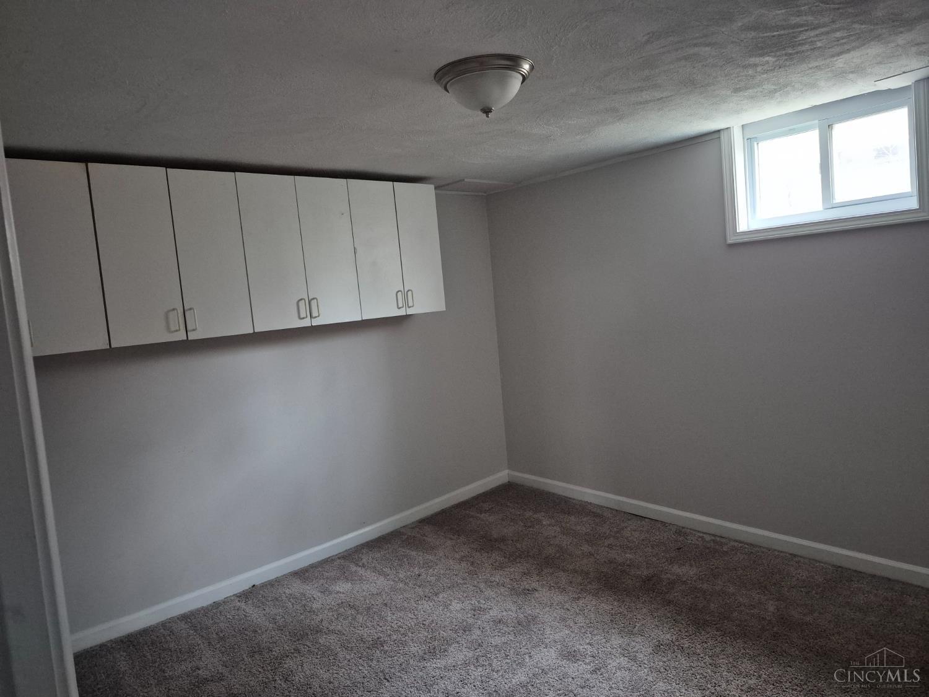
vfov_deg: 58.9
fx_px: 617
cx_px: 464
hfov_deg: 73.9
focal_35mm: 23
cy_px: 348
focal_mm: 5.4
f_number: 1.8
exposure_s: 1/60
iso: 1600
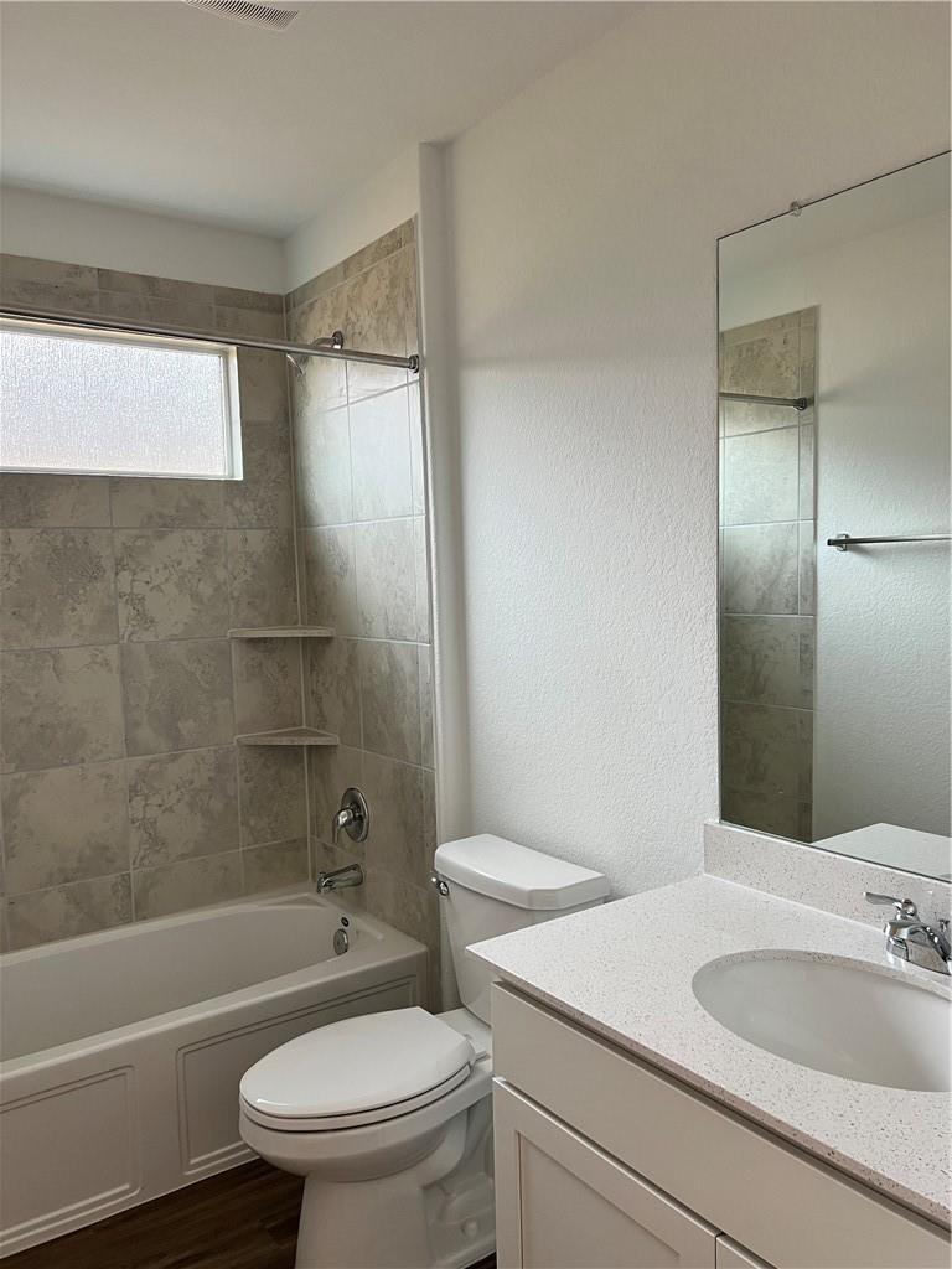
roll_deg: +1.5
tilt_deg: -4.3
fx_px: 953
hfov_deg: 53.1
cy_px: 634
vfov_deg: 67.3
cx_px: 476
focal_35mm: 26
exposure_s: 1/60
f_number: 1.5
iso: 80
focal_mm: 5.7
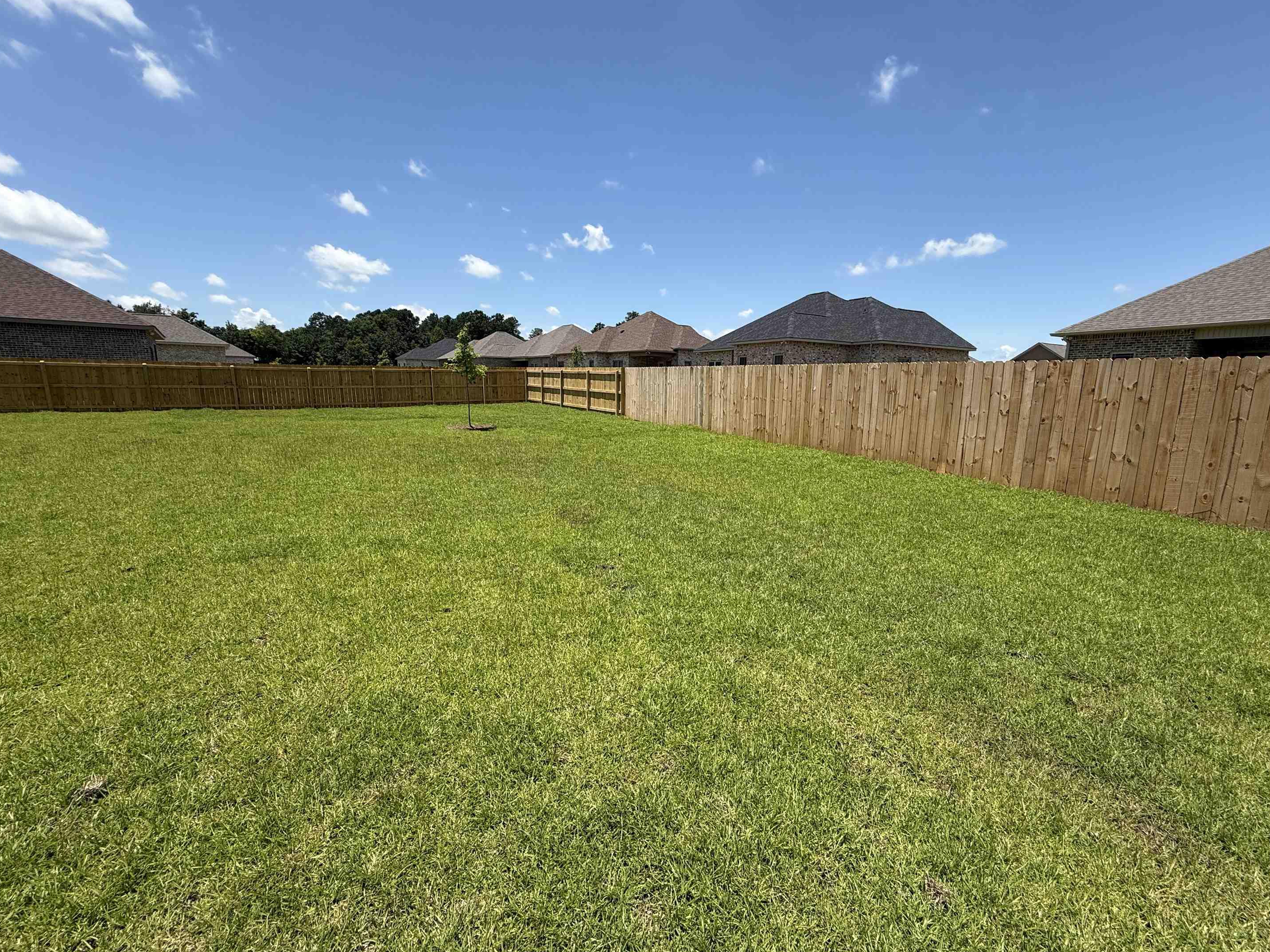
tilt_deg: -9.0
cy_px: 485
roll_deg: -0.9
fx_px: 550
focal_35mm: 15
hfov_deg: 98.1
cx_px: 667
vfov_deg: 81.7
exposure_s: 1/1961
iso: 50
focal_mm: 2.22
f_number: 2.2
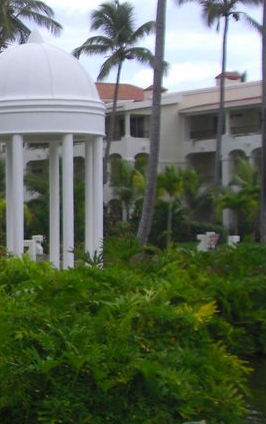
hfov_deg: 12.2
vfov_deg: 21.4
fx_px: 1124
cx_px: -241
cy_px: 261
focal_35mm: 97
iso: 100
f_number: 8
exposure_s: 1/160
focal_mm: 6.2
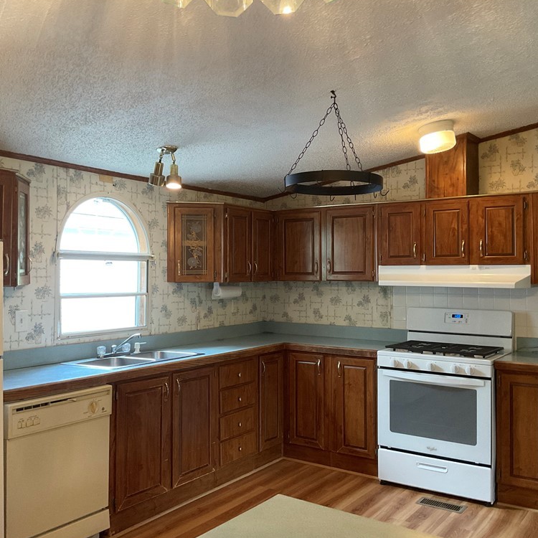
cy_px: 269
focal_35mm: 35
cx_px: 264
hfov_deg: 47.2
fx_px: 615
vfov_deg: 47.2
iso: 200
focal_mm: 3
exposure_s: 1/60
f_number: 1.8
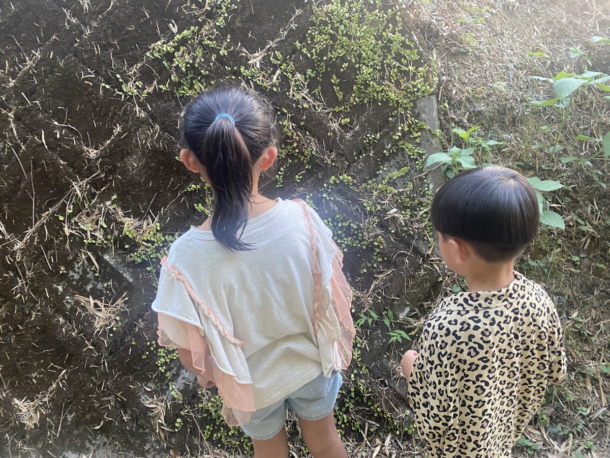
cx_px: 305
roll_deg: +6.5
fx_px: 458
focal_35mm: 26
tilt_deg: -25.0
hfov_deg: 67.3
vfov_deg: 53.1
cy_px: 229
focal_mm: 4.25
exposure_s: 1/60
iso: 125
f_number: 1.8
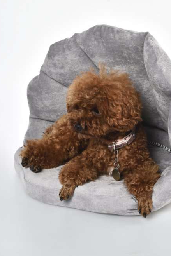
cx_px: 115
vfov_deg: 23.9
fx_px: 606
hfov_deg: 16.0
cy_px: 127
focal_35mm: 85
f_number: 9
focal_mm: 56
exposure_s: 1/125
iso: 320
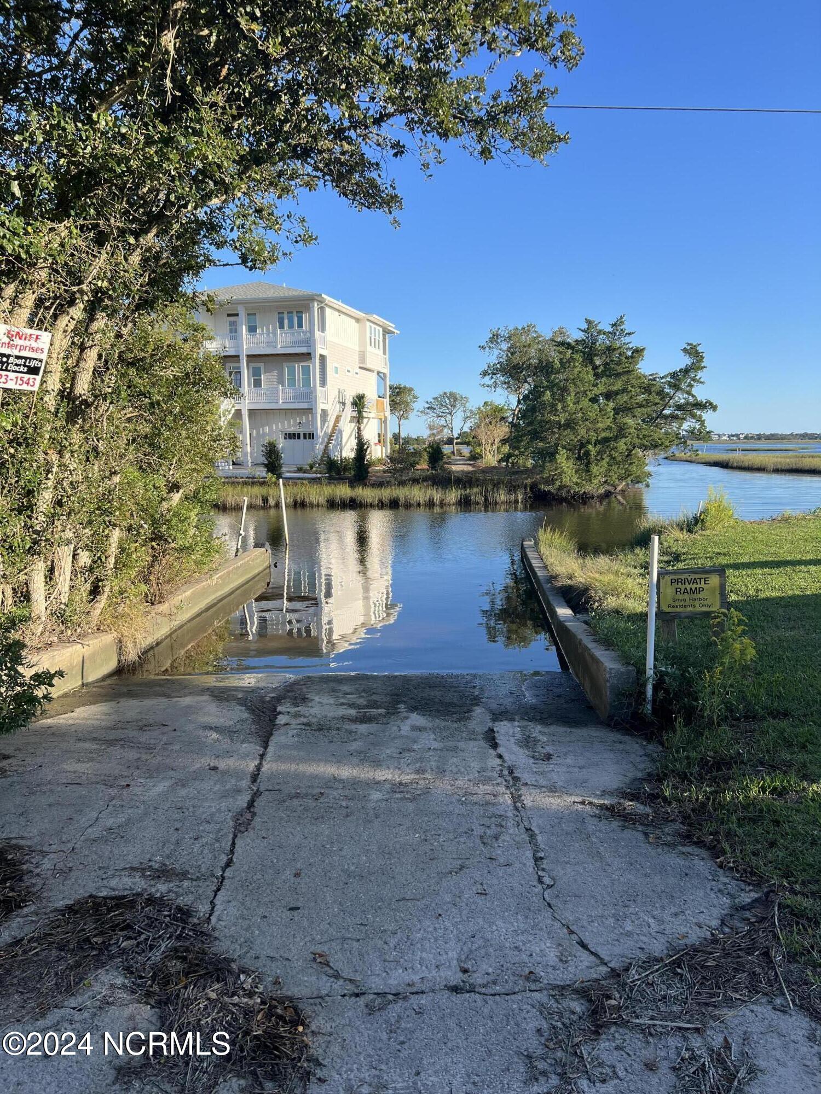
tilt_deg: -7.9
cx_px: 410
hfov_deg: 53.1
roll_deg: -0.1
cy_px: 547
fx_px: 822
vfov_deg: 67.3
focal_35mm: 26
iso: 50
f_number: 1.5
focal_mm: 5.7
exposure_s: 1/1751
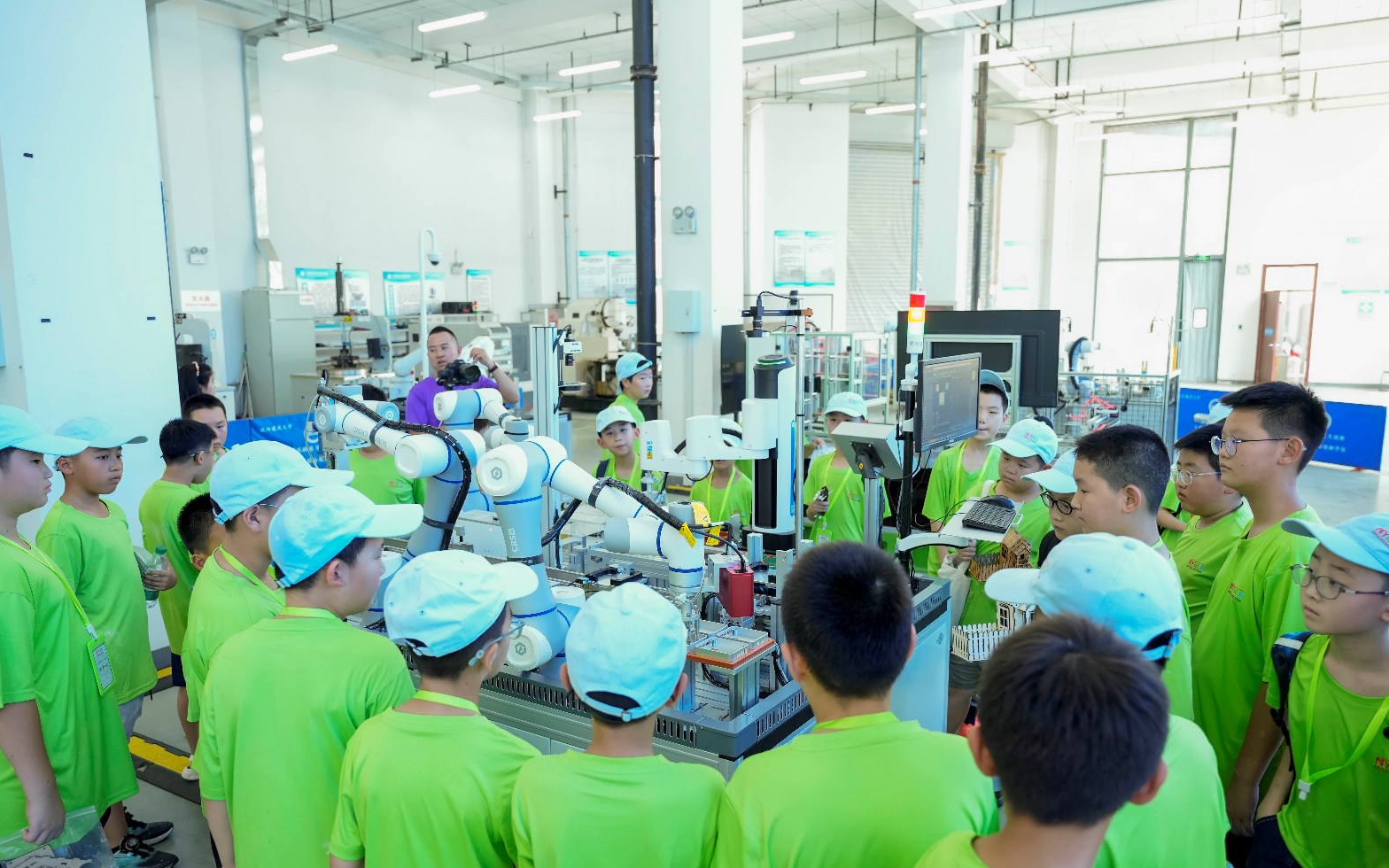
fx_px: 988
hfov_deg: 70.2
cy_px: 452
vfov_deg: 47.4
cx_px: 700
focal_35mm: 26
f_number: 3.2
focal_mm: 25.1
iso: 1600
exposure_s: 1/160
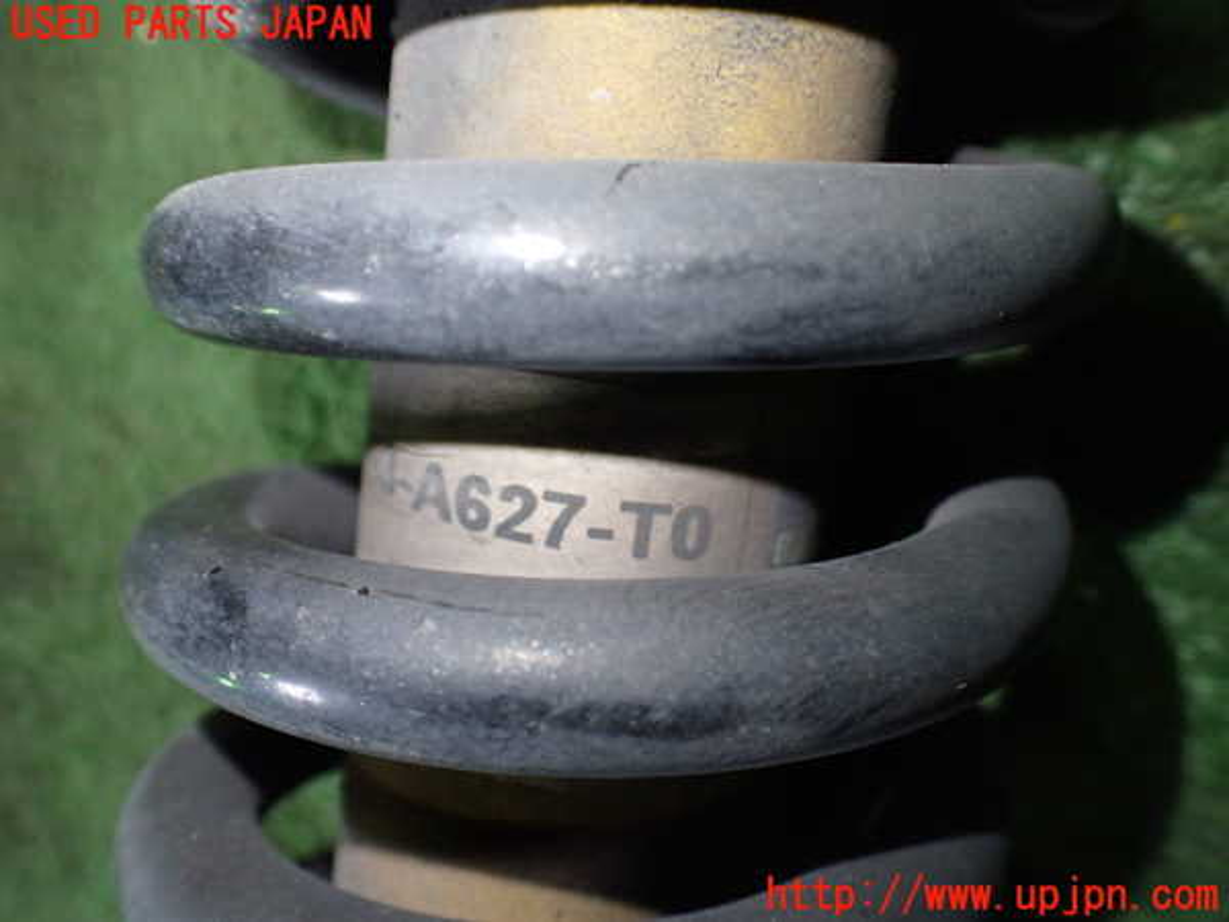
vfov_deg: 46.8
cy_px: 461
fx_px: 1065
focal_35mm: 30
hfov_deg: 60.0
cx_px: 614
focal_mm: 5.4
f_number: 2.3
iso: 640
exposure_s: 1/125
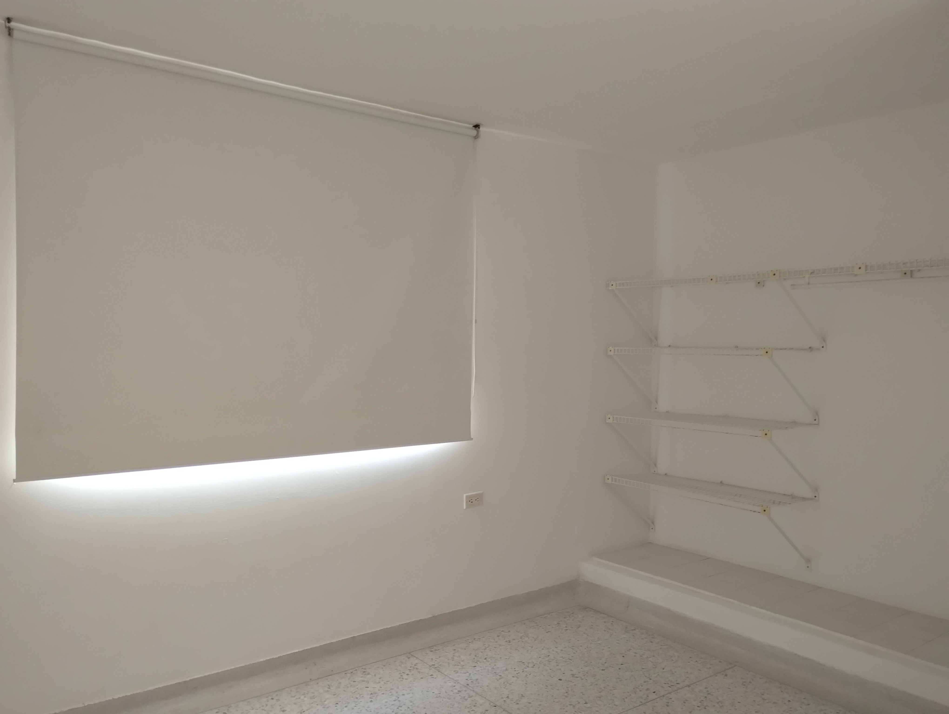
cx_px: 474
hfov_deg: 63.4
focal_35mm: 28
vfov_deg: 49.9
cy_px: 357
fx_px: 769
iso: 847
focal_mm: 4.27
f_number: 1.8
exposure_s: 1/24
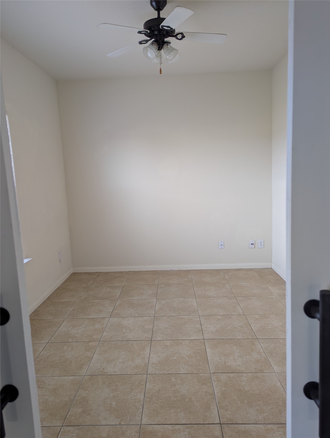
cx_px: 165
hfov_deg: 57.0
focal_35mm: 24
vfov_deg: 71.5
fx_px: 304
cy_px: 219
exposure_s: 1/23.8
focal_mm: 6.81
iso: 79
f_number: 1.85
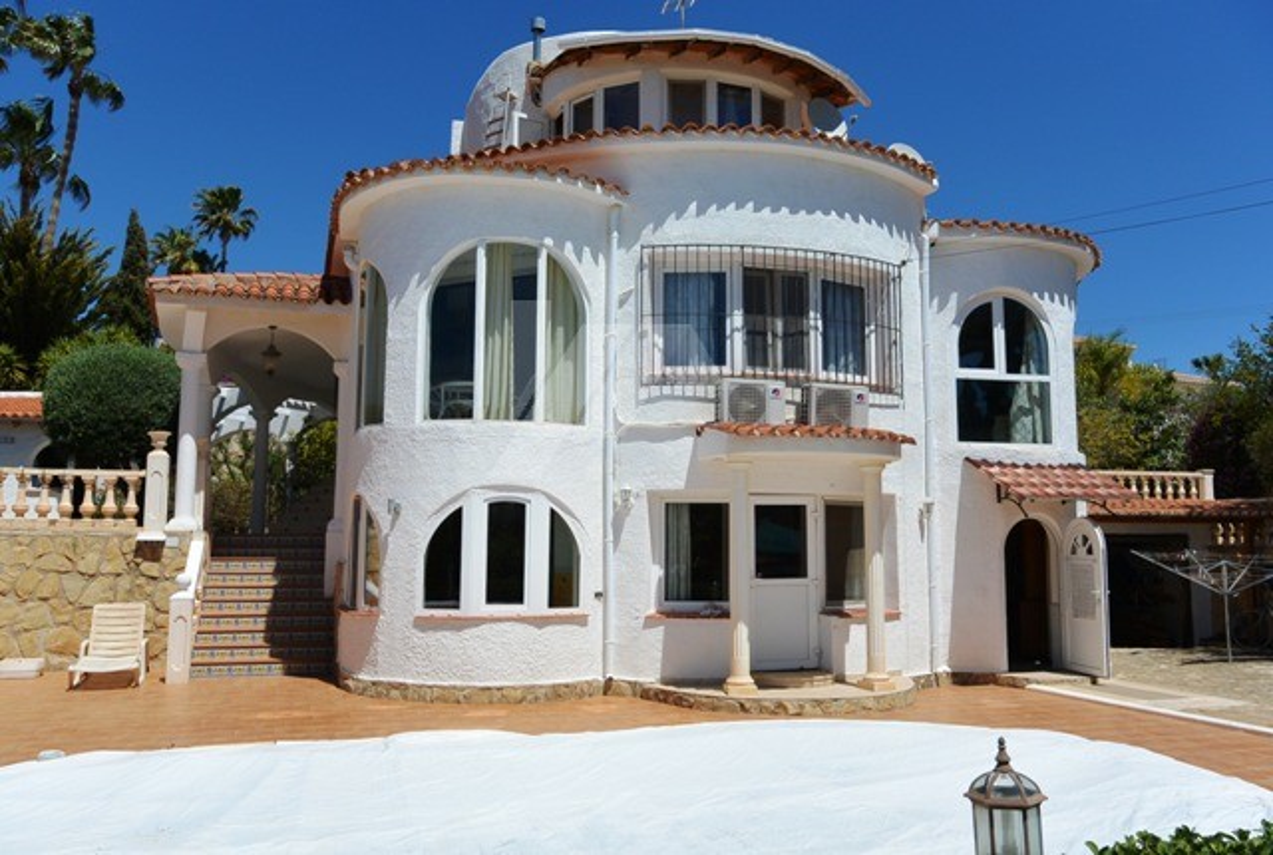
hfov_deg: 63.5
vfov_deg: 45.2
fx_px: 1028
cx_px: 636
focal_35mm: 29
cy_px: 428
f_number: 4.5
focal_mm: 11
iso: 100
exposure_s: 1/1250
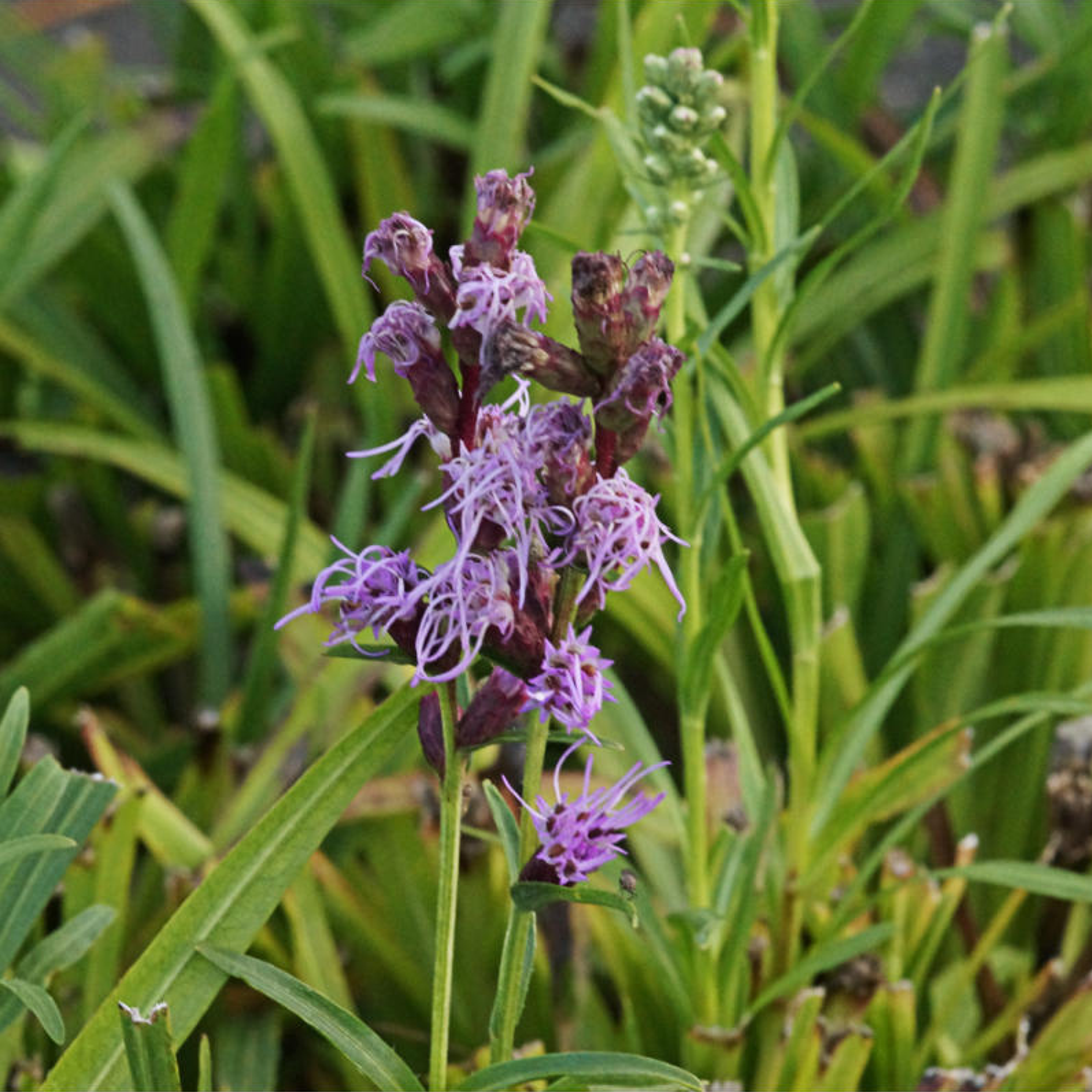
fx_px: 6853
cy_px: 545
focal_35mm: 192
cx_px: 417
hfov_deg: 9.1
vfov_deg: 9.1
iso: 2000
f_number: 11
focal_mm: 100
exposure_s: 1/160
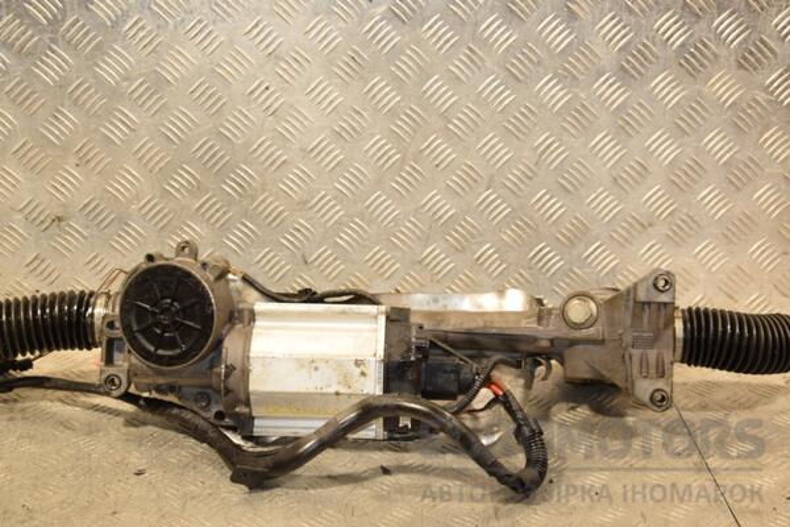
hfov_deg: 31.9
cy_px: 264
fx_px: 1382
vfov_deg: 21.6
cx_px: 395
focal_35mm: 63
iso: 800
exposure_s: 1/160
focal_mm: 42
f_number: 4.8
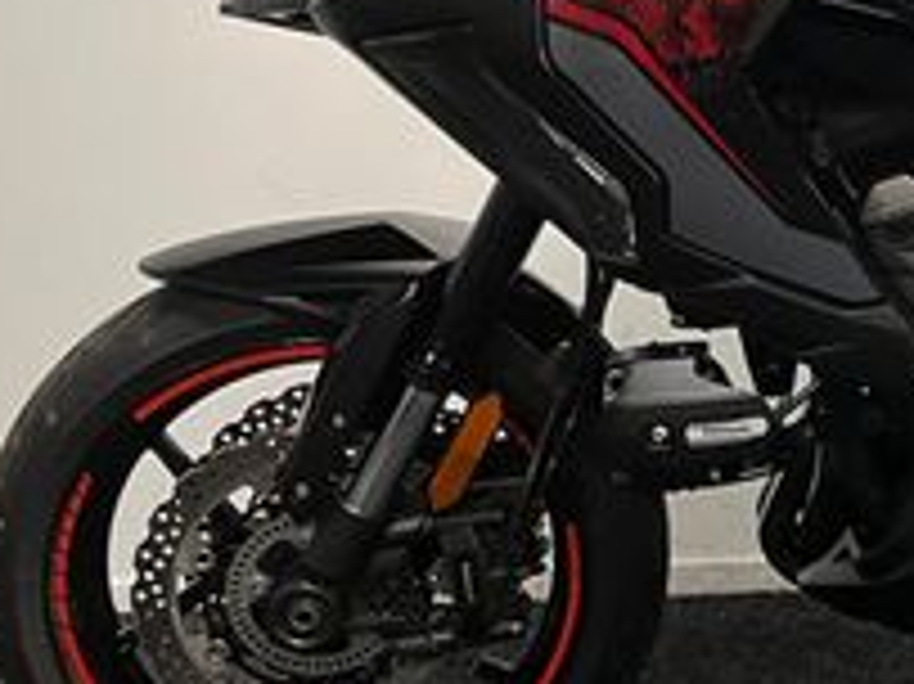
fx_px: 2164
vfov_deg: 17.7
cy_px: 76
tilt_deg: -4.4
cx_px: 1229
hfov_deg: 21.3
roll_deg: +0.7
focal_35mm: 82
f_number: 1.6
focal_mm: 5.1
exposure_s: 1/50
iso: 100
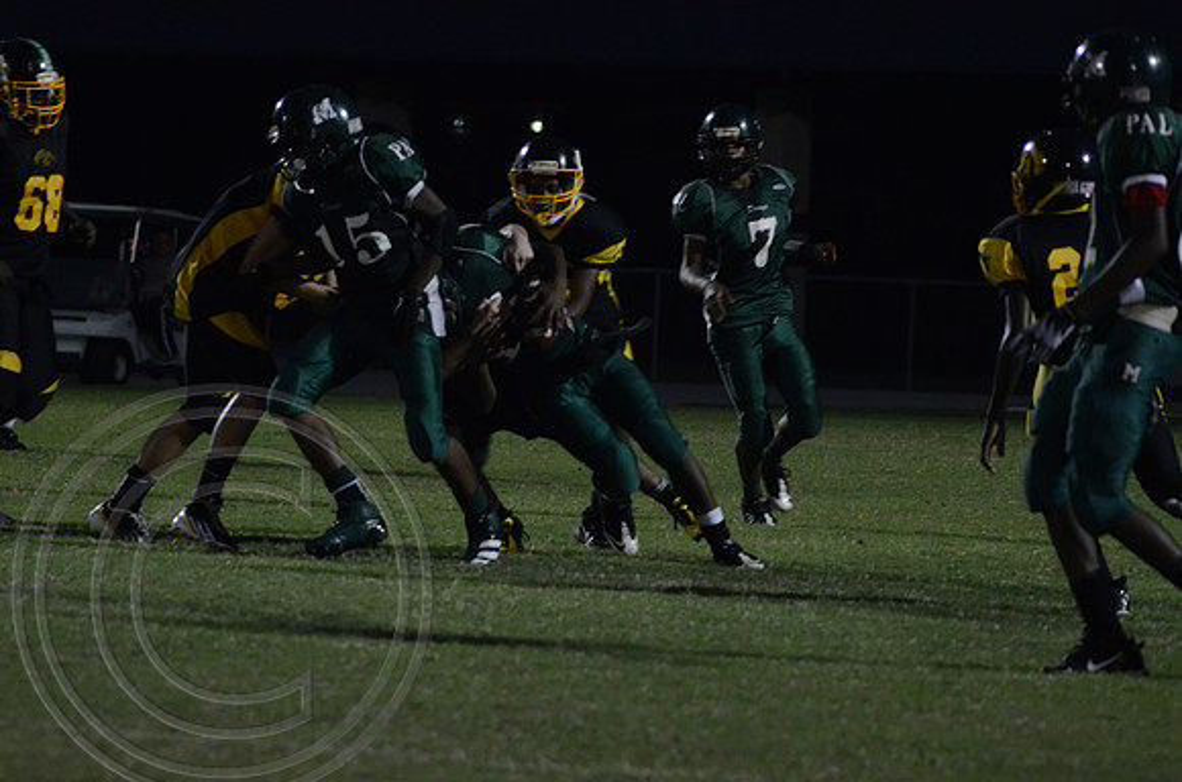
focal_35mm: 300
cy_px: 391
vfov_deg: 4.6
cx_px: 591
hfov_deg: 6.9
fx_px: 9828
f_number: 5.6
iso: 3200
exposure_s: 1/320
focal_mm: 200
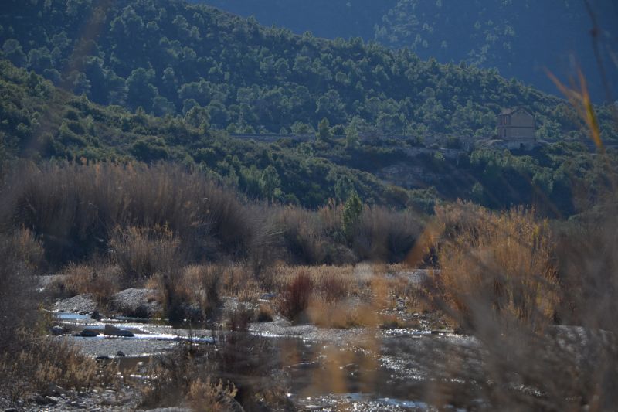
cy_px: 206
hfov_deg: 11.4
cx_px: 309
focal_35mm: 180
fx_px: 3089
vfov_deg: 7.6
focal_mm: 120
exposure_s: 1/800
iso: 100
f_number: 5.6
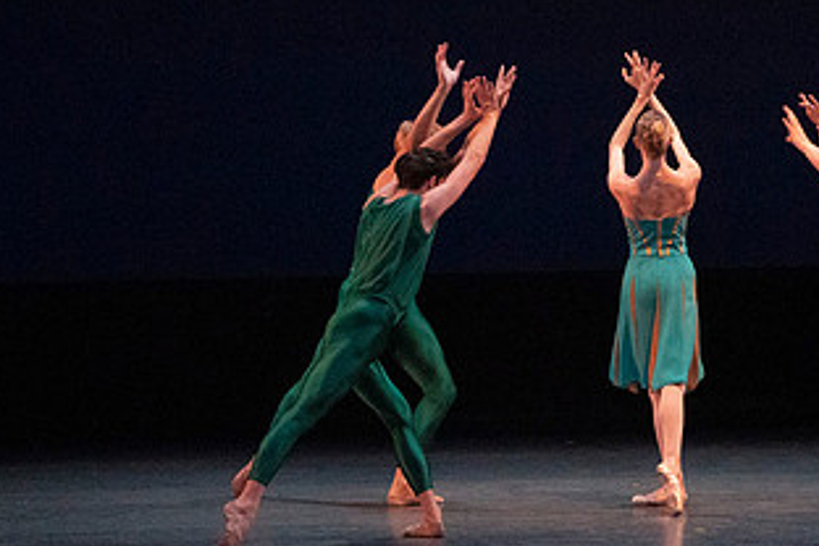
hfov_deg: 4.9
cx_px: 620
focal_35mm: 420
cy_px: 127
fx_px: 9554
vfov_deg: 3.3
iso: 25600
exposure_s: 1/400
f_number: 8
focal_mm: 226
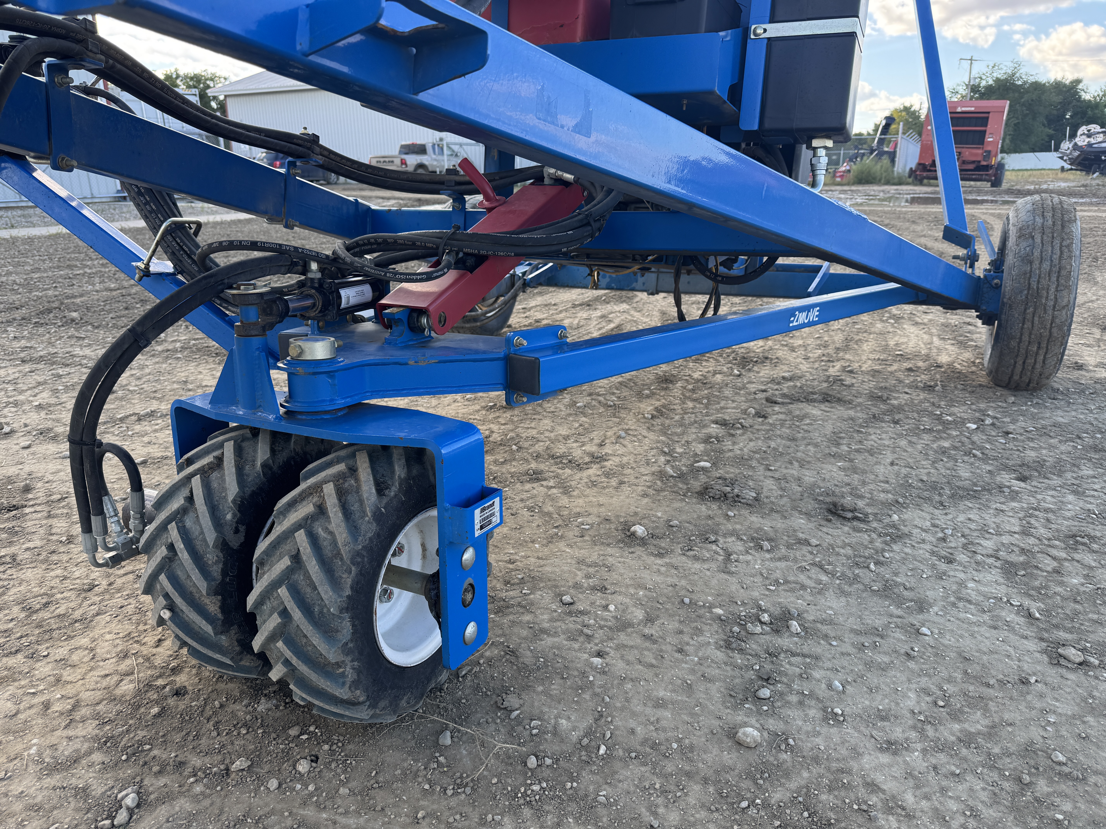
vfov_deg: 56.8
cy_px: 414
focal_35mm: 24
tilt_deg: -16.3
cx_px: 553
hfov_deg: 71.6
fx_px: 767
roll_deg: +1.4
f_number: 1.78
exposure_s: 1/436
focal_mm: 6.76
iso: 80
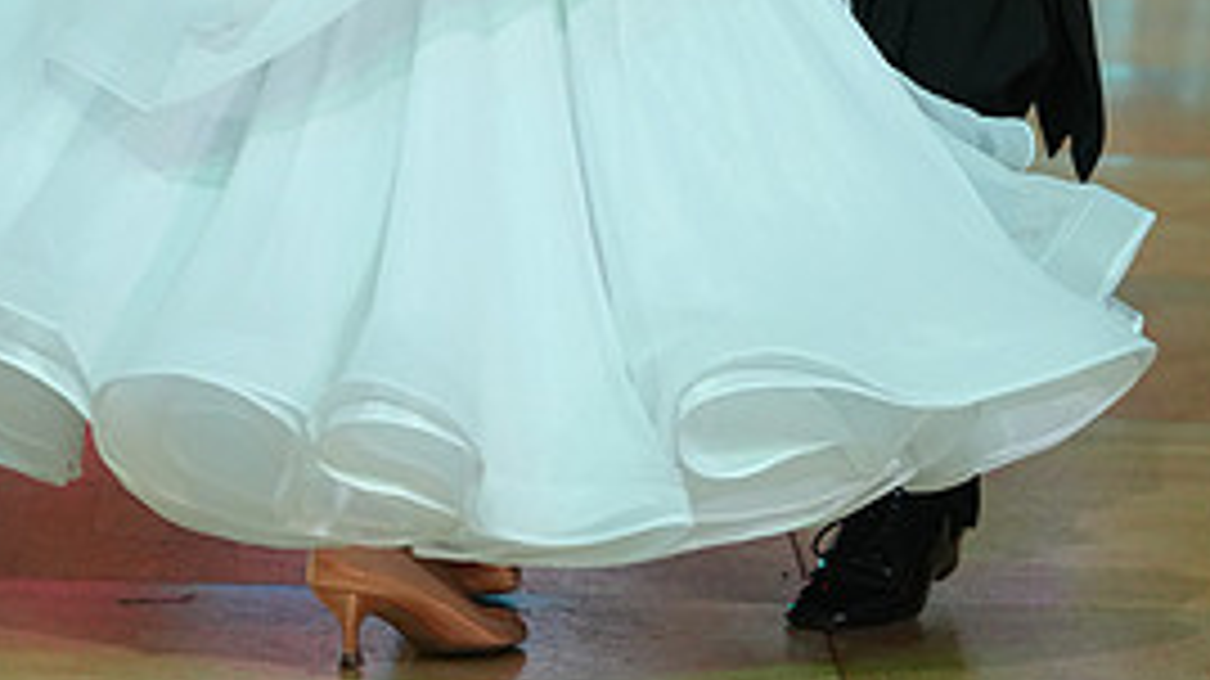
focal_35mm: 269
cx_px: 565
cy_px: -329
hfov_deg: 8.0
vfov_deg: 4.5
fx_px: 8626
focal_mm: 119
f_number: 4
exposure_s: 1/400
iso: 2500
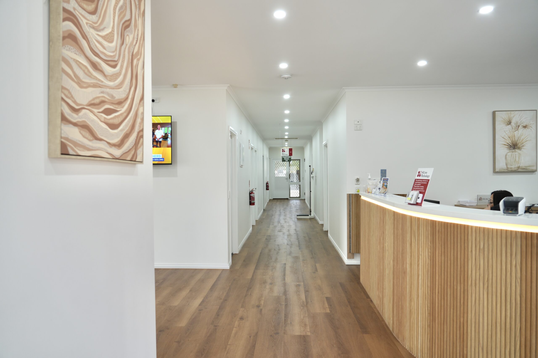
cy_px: 179
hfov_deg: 73.7
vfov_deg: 53.1
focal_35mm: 24
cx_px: 269
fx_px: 359
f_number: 4
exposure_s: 1/30
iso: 160
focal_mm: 24
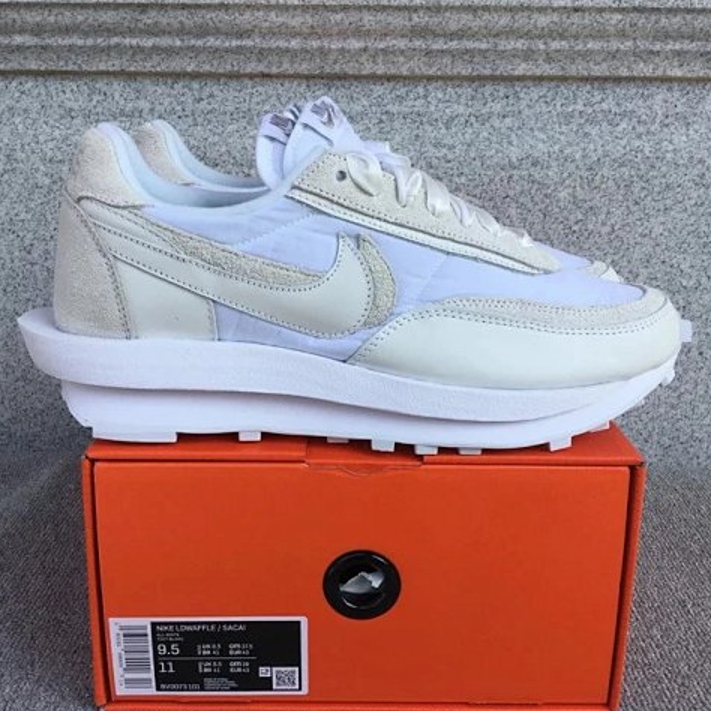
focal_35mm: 37
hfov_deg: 44.9
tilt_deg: -15.1
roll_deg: -0.1
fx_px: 860
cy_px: 357
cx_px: 346
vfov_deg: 44.9
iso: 25
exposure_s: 1/823
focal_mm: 3.3
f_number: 2.4
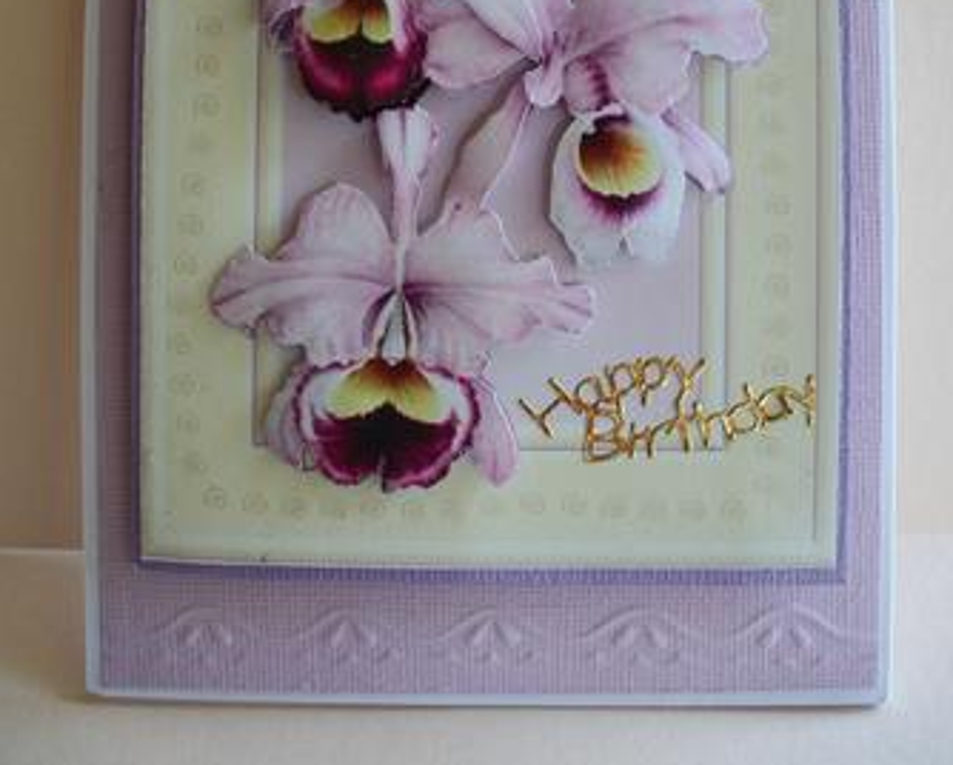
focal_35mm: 42
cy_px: 194
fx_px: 1186
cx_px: 475
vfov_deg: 35.0
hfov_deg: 43.8
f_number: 2.9
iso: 80
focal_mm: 5.7
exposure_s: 1/60
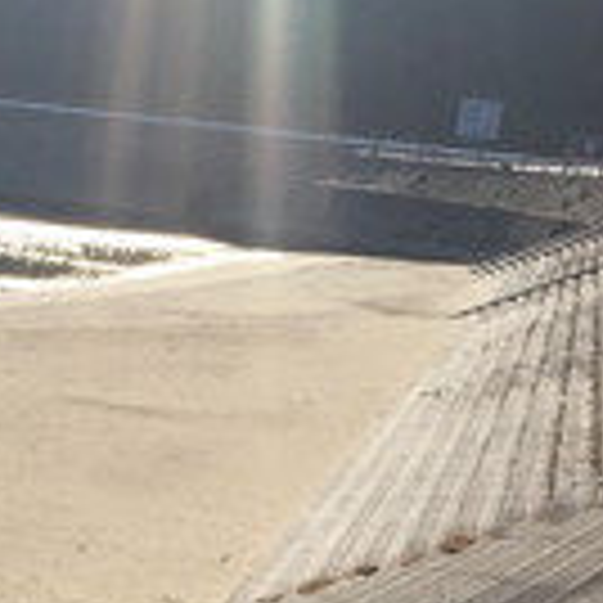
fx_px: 2069
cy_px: 911
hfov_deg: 16.0
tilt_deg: -22.3
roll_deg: -7.0
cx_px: -94
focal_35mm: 105
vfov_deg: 15.3
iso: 32
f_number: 2.2
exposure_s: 1/3597
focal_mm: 4.15
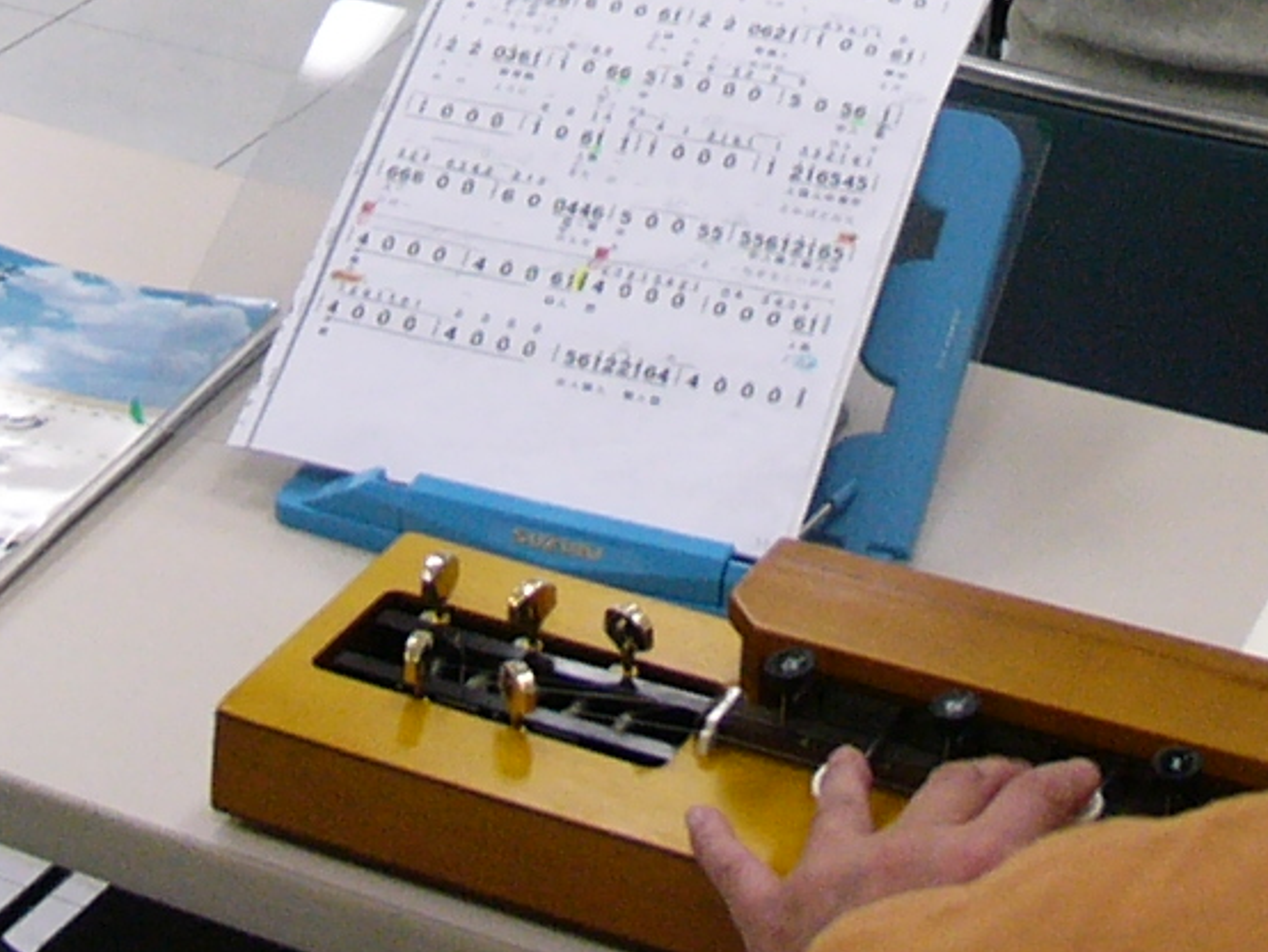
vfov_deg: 14.1
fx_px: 3701
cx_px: 597
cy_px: -291
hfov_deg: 19.4
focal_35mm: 101
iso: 150
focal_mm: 4.6
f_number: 2.8
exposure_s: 1/60
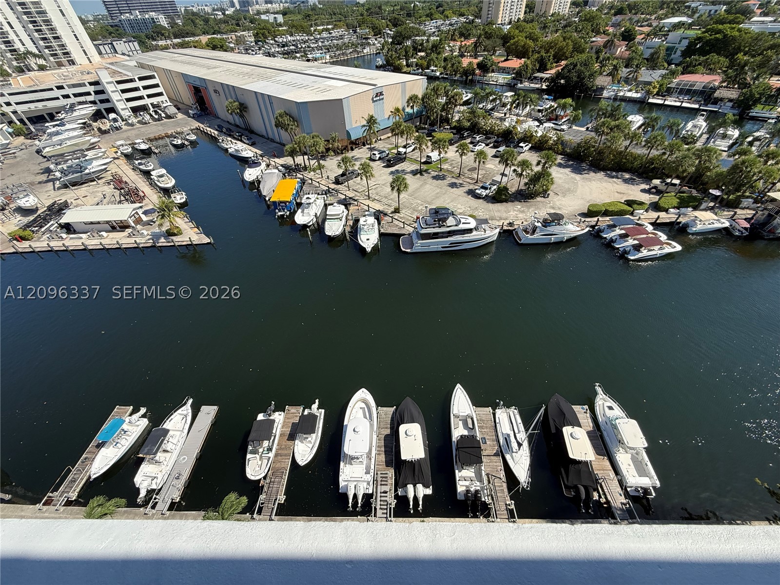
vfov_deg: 85.7
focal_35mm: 14
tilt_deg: -43.5
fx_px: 315
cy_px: 292
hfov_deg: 102.1
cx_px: 390
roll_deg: +3.8
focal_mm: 2.22
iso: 64
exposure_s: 1/1399
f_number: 2.2
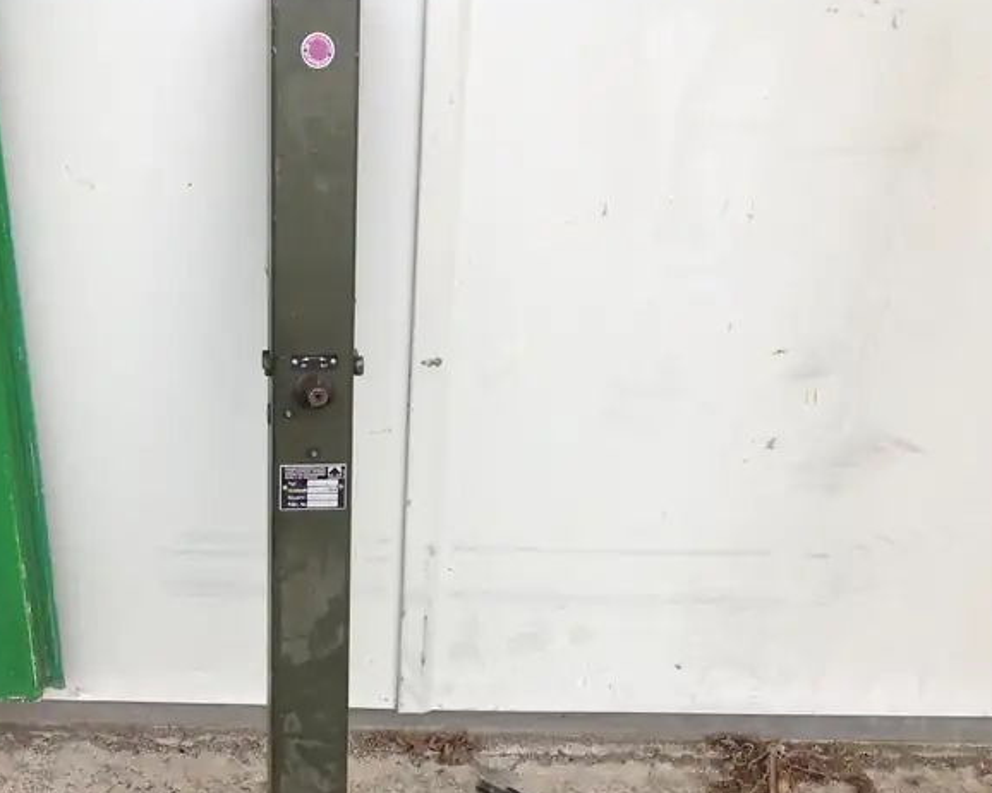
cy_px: 561
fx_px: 1732
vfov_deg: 25.6
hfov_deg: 31.4
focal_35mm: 59
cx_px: 256
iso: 50
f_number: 2.4
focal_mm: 4.28
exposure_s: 1/224
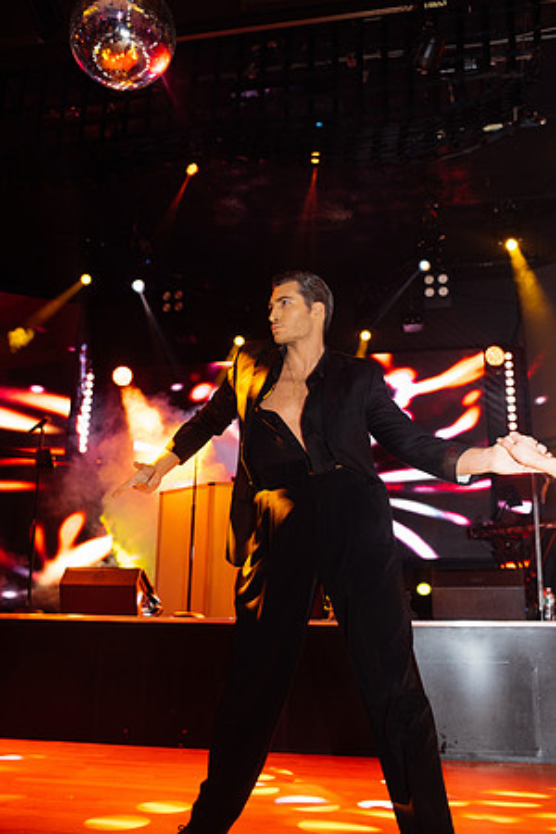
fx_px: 811
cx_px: 278
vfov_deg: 54.4
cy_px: 417
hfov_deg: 37.9
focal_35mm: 35
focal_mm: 35
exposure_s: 1/200
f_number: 3.5
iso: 1600
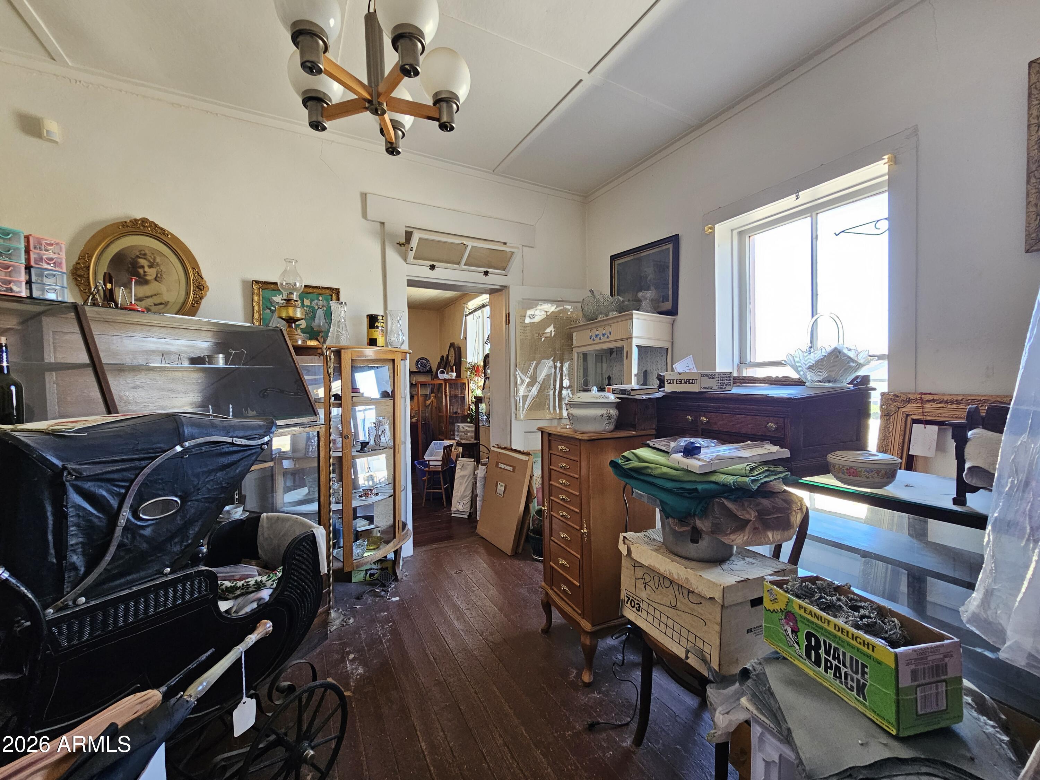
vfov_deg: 89.9
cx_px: 520
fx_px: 391
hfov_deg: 106.2
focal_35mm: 13
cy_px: 390
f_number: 2.2
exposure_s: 1/60
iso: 160
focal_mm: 2.2
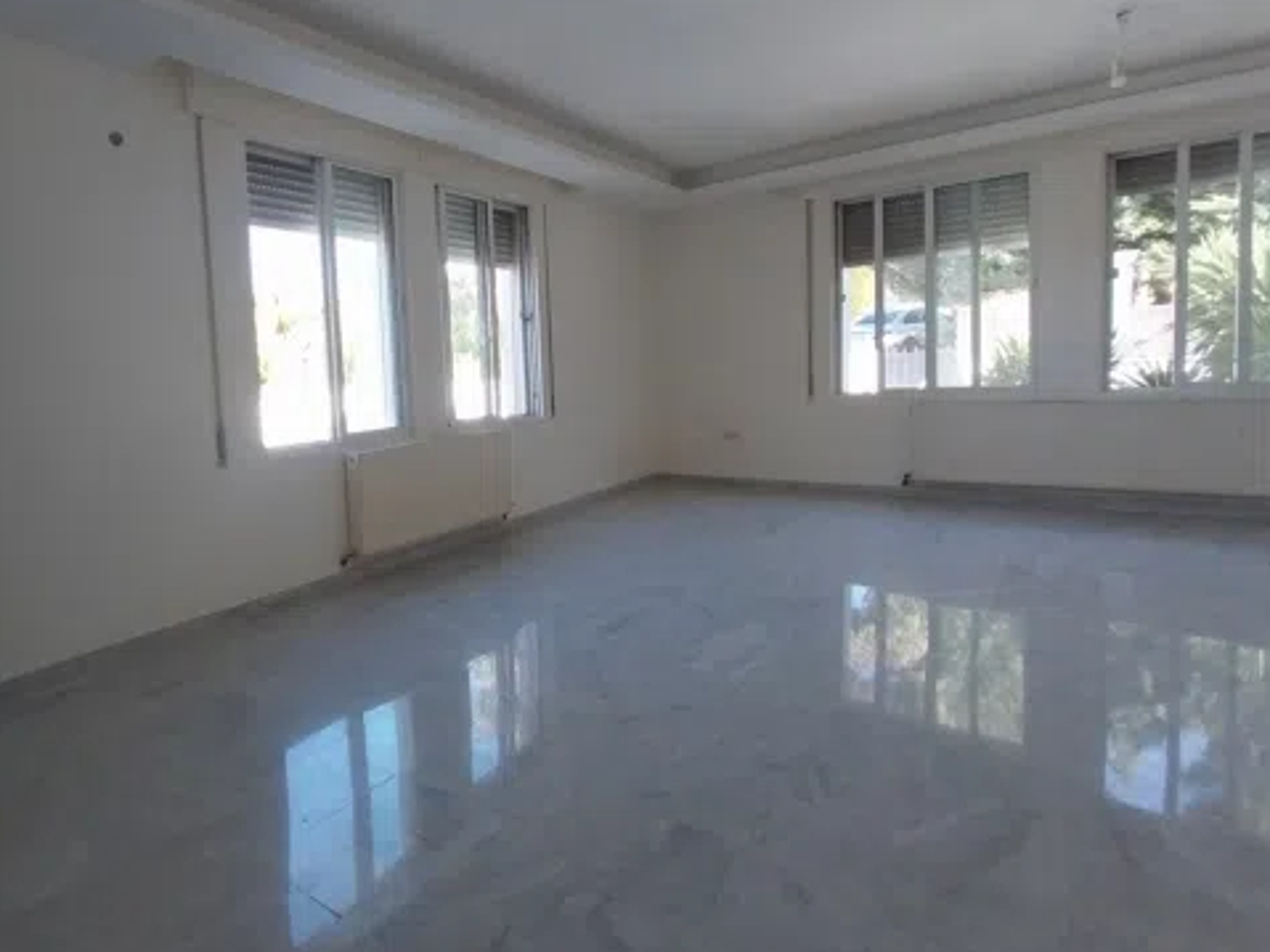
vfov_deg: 68.4
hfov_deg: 82.1
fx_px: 697
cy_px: 423
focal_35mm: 19
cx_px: 432
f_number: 2.2
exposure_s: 1/100
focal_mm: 1.3
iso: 101
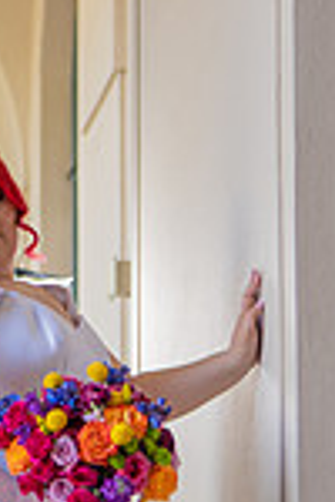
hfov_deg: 7.2
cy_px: 485
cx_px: -353
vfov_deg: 11.1
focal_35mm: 183
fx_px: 2554
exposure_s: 1/160
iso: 250
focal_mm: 45
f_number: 2.8
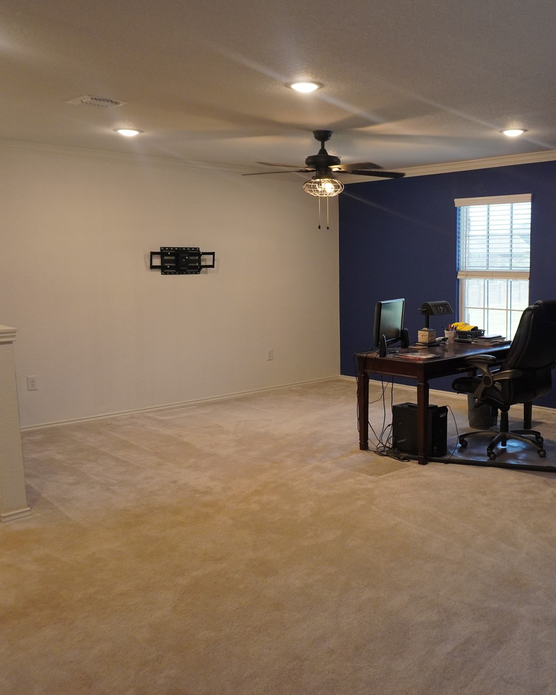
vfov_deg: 52.8
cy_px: 346
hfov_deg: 42.4
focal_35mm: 34
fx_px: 699
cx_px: 397
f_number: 4
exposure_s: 1/160
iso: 1250
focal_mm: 16
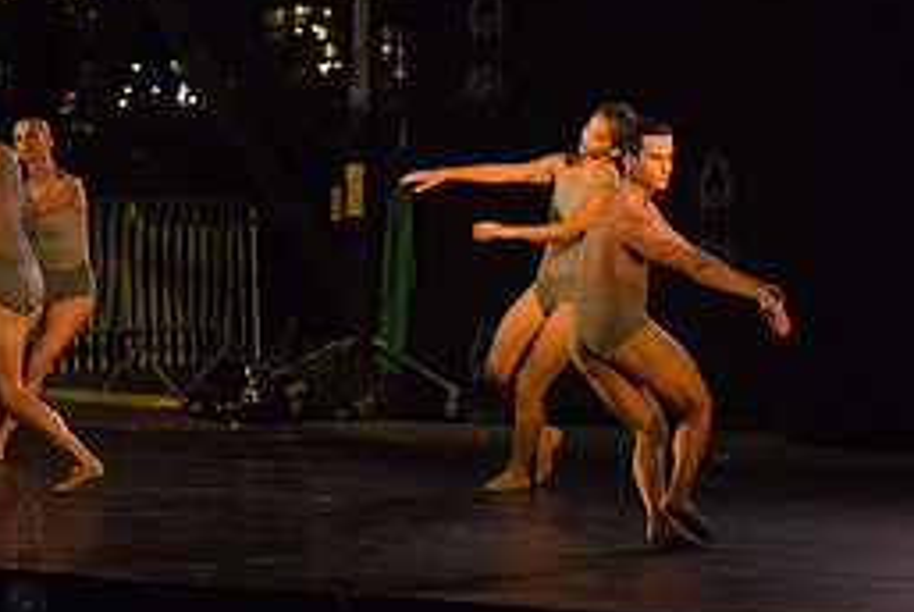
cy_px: 208
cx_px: 25
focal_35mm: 194
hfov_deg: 10.5
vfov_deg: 7.1
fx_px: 4931
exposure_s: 1/640
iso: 4000
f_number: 2.8
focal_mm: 86
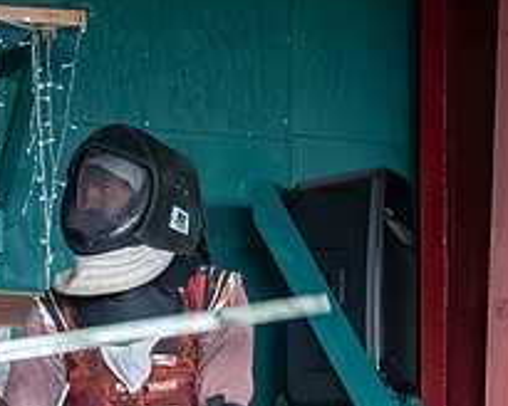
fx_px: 3172
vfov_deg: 7.3
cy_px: 328
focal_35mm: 211
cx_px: -320
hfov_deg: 8.9
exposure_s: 1/320
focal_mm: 40
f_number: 5.6
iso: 8000
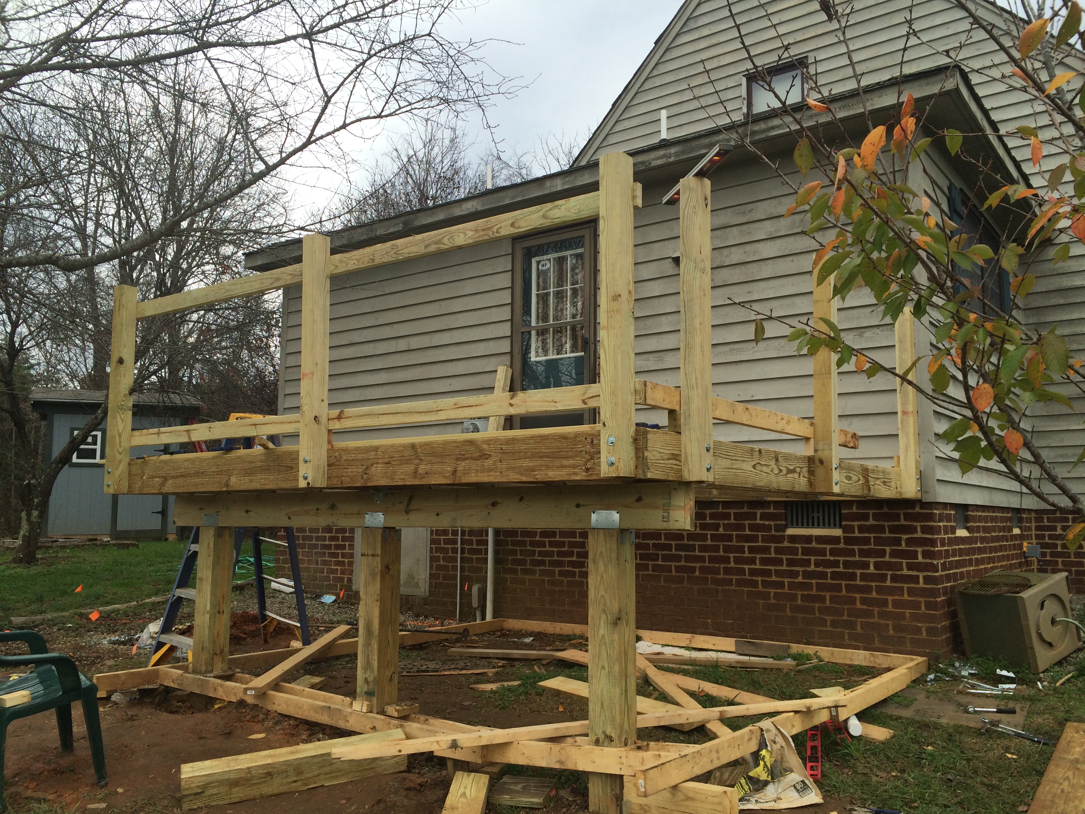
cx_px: 542
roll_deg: +0.0
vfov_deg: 48.2
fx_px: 909
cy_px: 407
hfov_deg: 61.7
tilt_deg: +7.4
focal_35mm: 29
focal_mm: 4.15
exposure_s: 1/612
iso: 32
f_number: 2.2
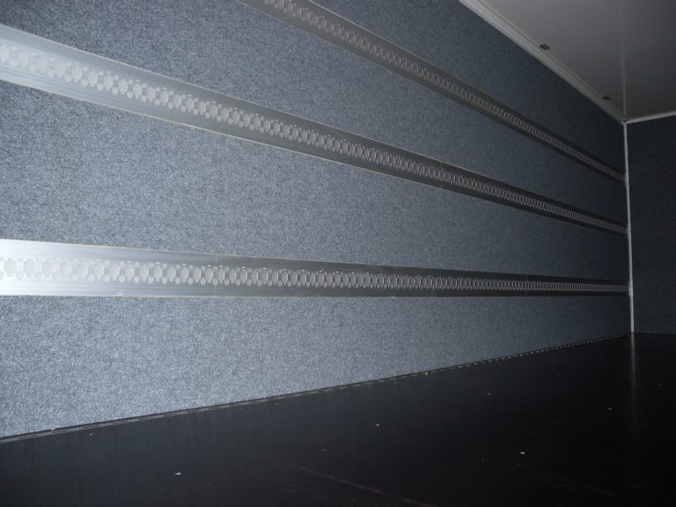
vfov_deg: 49.7
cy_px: 254
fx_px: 547
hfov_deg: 63.4
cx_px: 338
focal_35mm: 28
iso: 148
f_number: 2.7
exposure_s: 1/60
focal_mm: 6
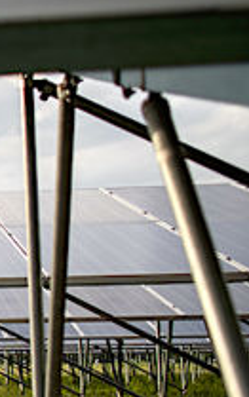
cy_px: 221
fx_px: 1181
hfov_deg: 9.8
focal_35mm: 109
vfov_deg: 19.1
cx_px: -449
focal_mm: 28
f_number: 1.8
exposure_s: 1/2000
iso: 100
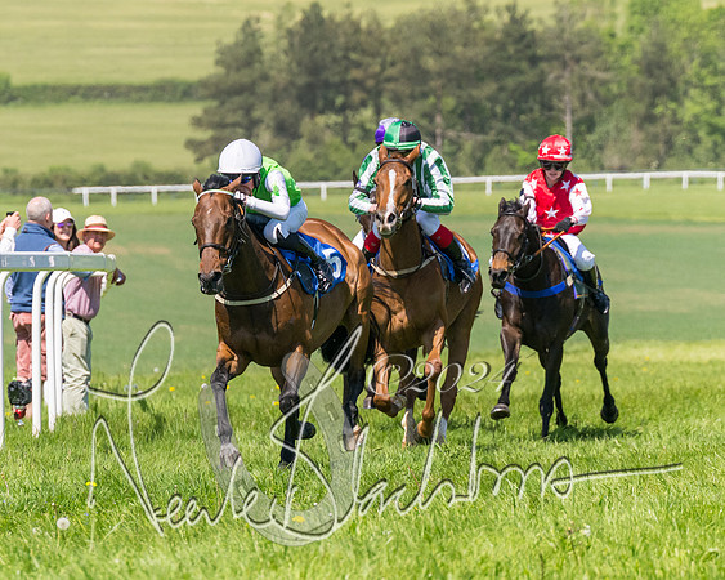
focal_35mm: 372
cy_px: 276
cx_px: 251
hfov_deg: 5.2
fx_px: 7970
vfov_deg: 4.2
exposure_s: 1/3200
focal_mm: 165
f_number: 5
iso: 400
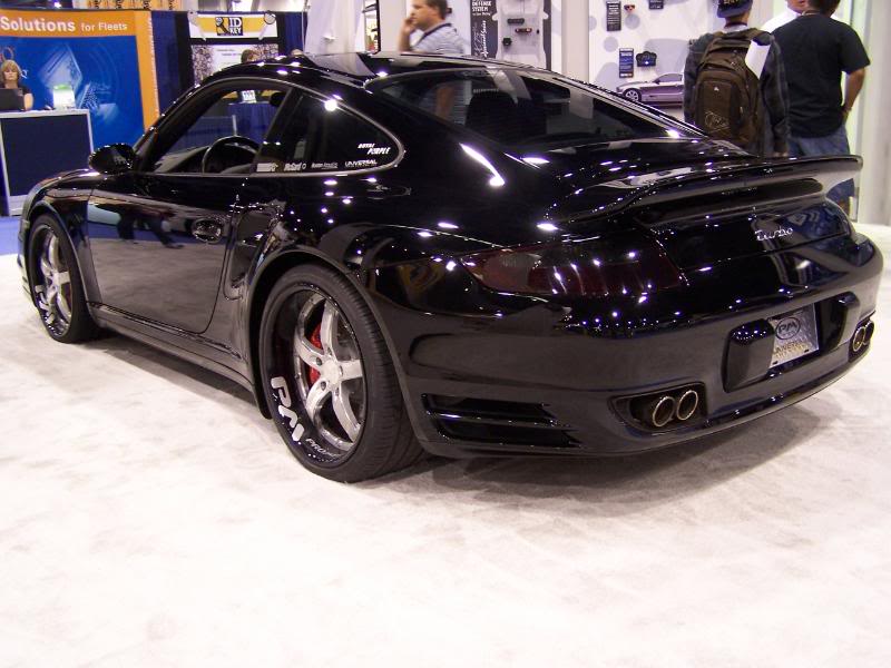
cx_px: 446
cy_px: 334
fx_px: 978
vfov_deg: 37.7
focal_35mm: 38
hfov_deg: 49.0
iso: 140
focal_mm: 6.3
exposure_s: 1/20
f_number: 2.8
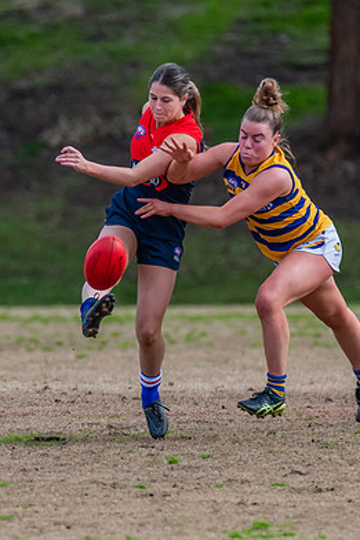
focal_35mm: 1223
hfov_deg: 1.1
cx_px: 116
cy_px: 309
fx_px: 18360
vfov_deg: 1.7
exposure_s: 1/2000
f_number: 6.3
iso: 800
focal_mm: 500
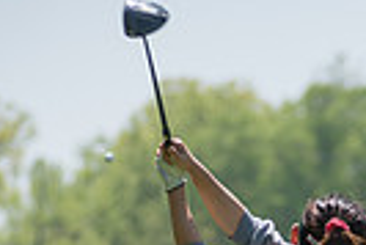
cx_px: 460
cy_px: 456
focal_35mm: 590
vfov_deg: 2.3
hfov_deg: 3.5
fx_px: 6005
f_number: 3.5
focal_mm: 135
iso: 100
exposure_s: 1/1000
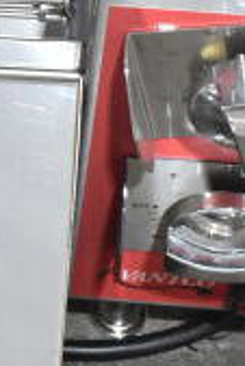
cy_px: 37
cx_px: -321
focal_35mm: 227
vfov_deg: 9.0
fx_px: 2312
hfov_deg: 5.9
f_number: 5
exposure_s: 1/100
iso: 1600
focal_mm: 28
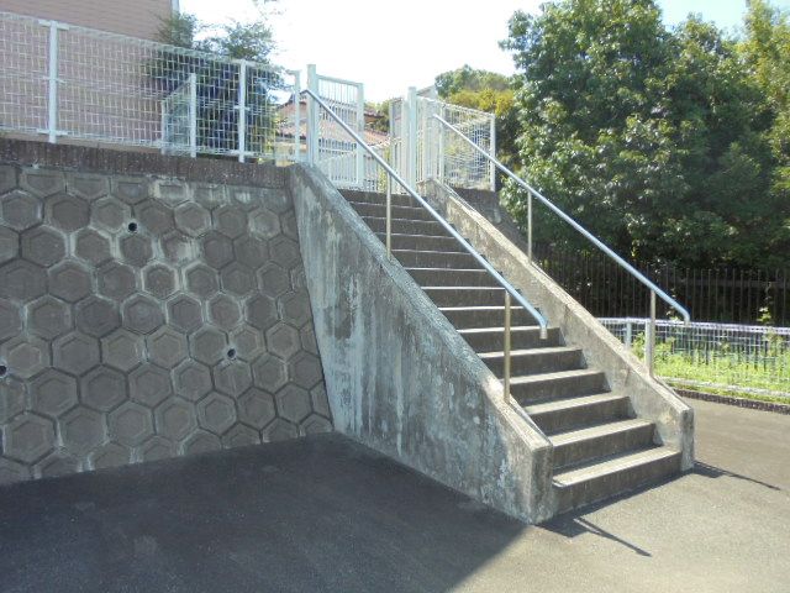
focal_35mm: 26
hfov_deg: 67.3
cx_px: 395
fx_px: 593
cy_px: 296
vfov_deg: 53.1
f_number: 3.5
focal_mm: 4.6
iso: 100
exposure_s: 1/320
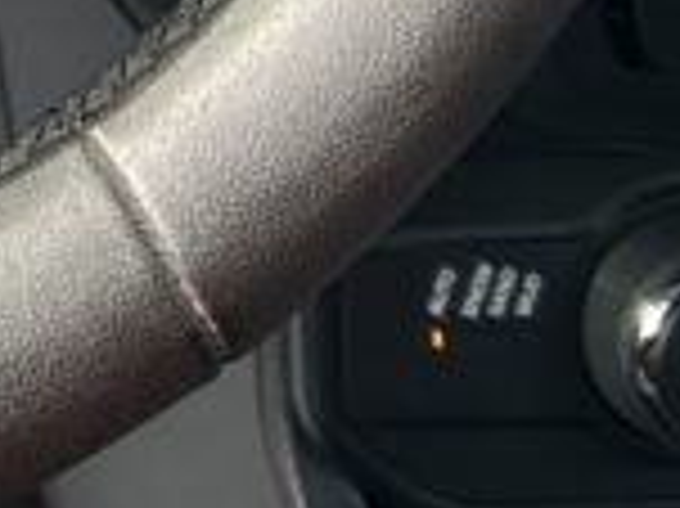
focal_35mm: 176
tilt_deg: -24.9
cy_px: -917
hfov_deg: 10.3
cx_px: -685
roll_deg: -1.2
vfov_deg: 7.6
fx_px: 3455
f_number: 1.5
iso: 40
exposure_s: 1/272
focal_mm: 5.7
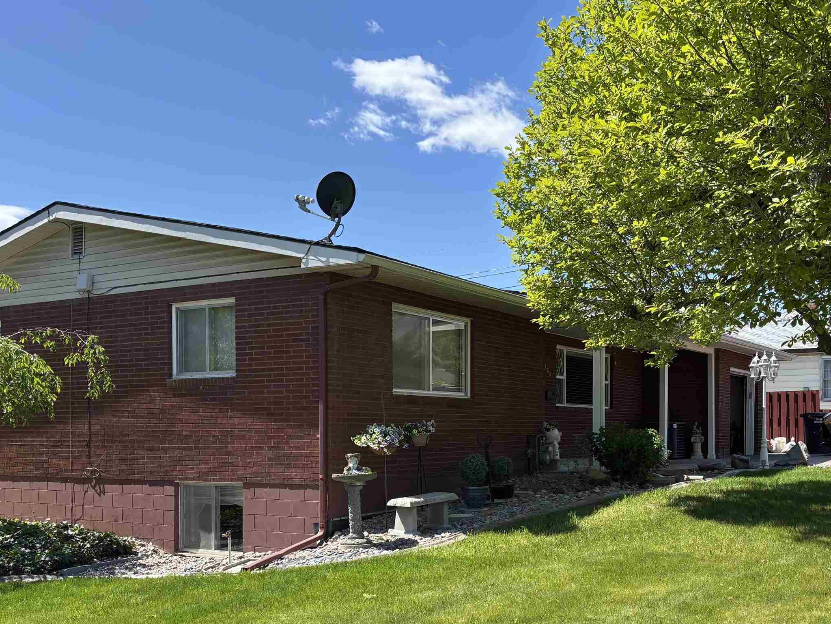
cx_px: 456
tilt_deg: +1.0
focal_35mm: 39
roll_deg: -0.5
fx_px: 936
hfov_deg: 47.8
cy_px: 422
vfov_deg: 36.4
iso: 50
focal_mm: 5.96
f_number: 1.6
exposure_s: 1/1751
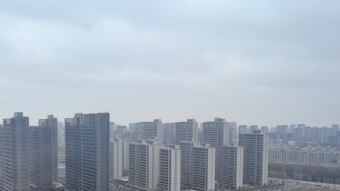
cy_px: 157
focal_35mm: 39
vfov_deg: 29.6
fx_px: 352
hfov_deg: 51.6
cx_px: 175
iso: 50
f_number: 2
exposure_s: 1/107
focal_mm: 5.75
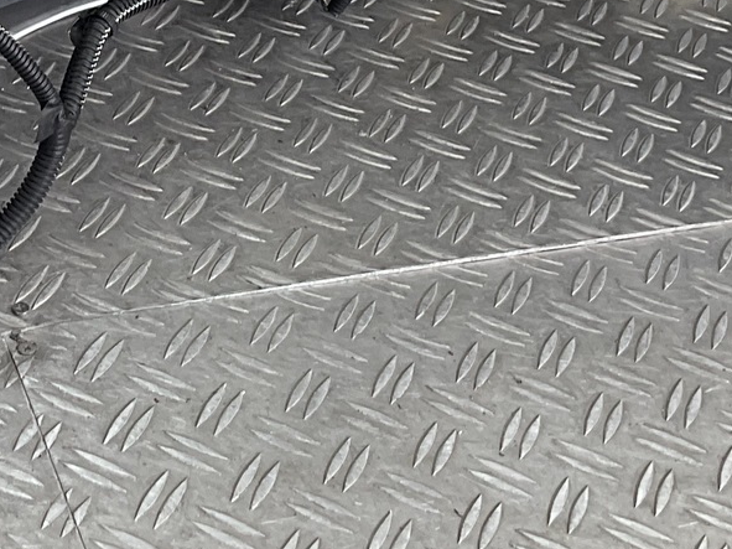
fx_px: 2093
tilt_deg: -25.7
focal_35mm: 99
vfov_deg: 14.2
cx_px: 212
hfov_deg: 19.7
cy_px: -192
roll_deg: -10.7
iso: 25
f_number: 1.8
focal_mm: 3
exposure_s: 1/100
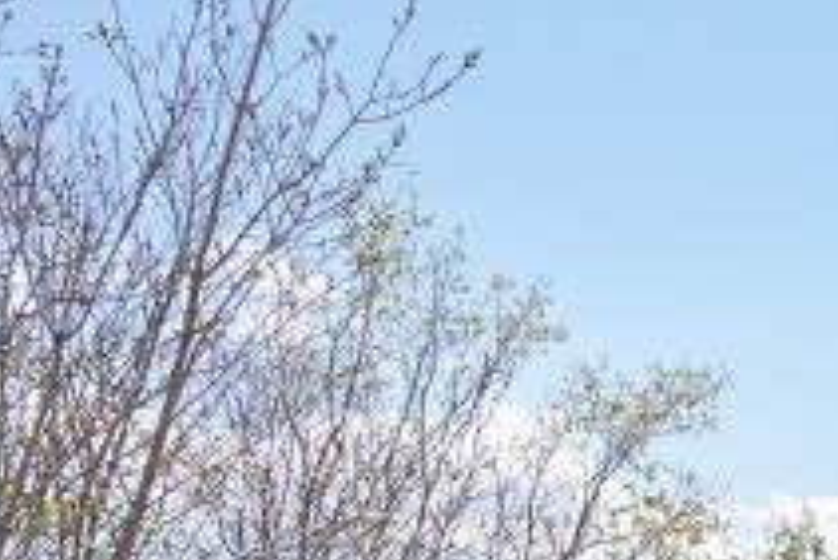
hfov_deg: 19.5
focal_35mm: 91
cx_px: 1247
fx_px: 2120
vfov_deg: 14.5
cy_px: 709
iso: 200
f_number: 8
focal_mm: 20
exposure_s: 1/400
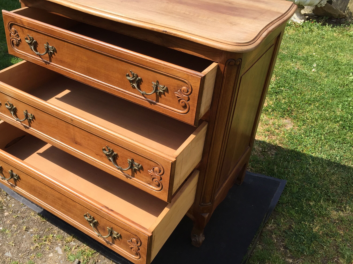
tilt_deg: -34.1
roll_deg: -4.1
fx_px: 367
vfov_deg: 39.6
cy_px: 117
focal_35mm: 36
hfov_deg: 51.0
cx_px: 139
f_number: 2.2
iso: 32
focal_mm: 4.15
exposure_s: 1/1364
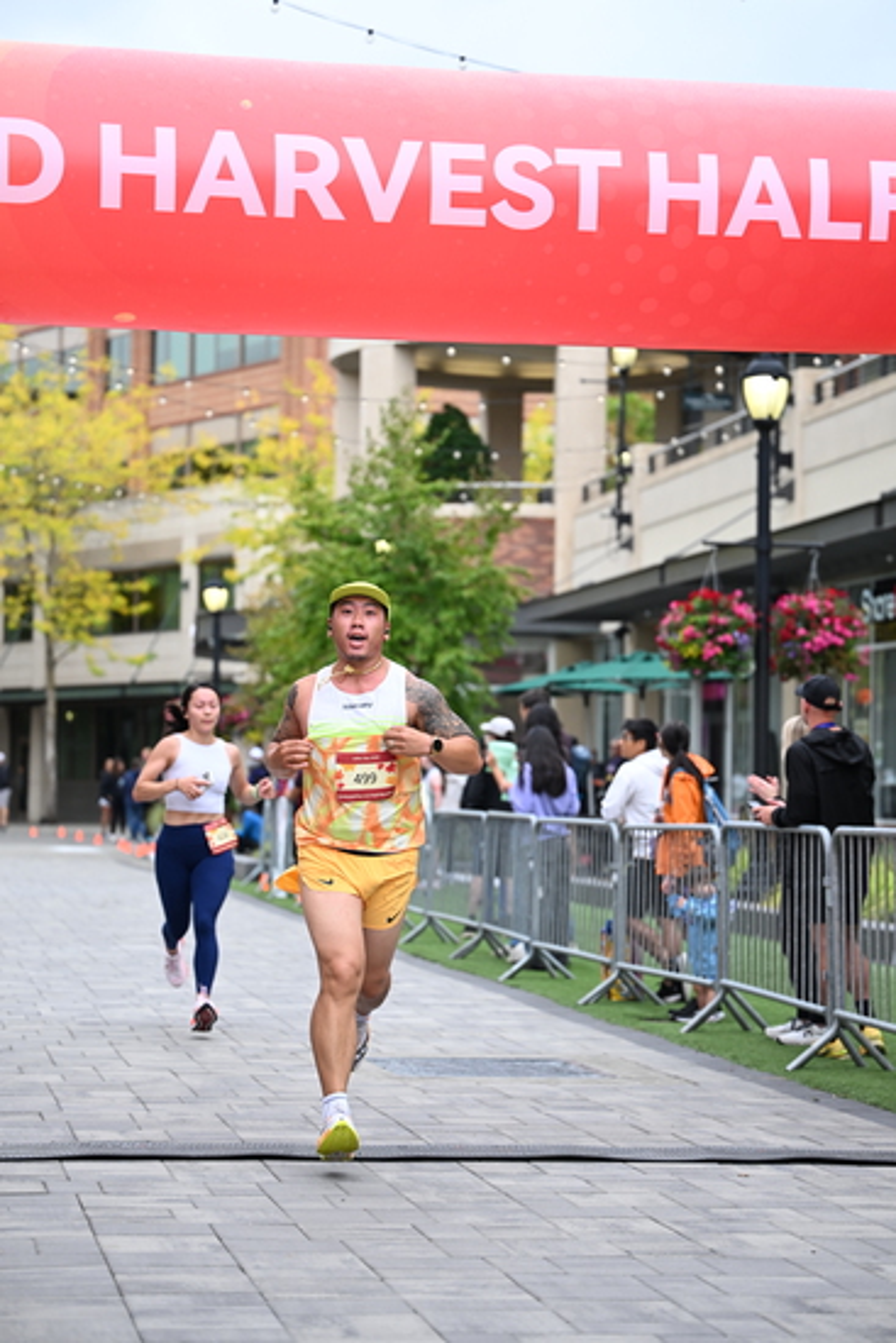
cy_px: 672
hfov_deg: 16.5
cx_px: 448
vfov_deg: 24.5
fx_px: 3096
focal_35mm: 83
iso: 640
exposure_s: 1/2000
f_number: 2.8
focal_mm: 83
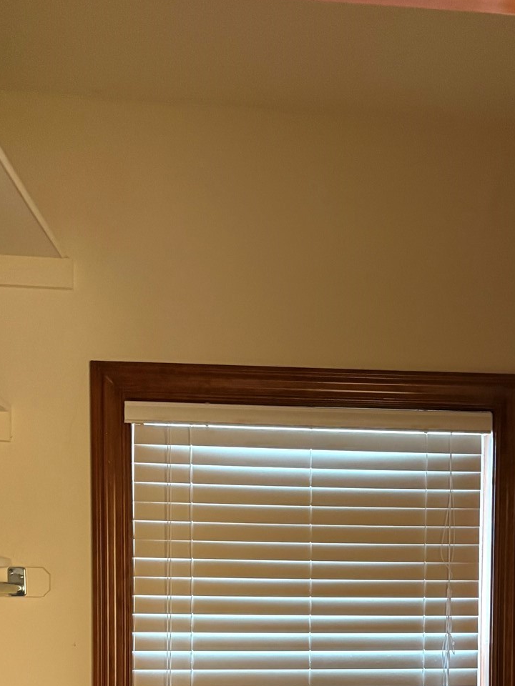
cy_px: 637
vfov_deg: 34.4
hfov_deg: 27.7
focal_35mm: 52
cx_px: 371
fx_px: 1032
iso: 500
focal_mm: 5.96
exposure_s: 1/40
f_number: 1.6
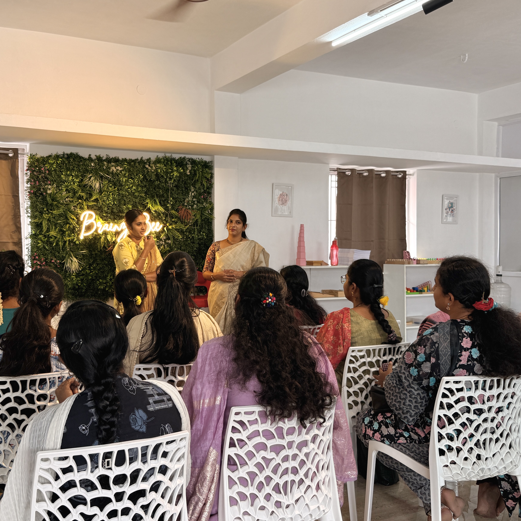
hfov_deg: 46.9
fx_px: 596
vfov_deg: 47.2
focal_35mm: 35
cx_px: 203
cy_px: 251
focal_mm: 6.76
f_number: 1.78
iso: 80
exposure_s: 1/100
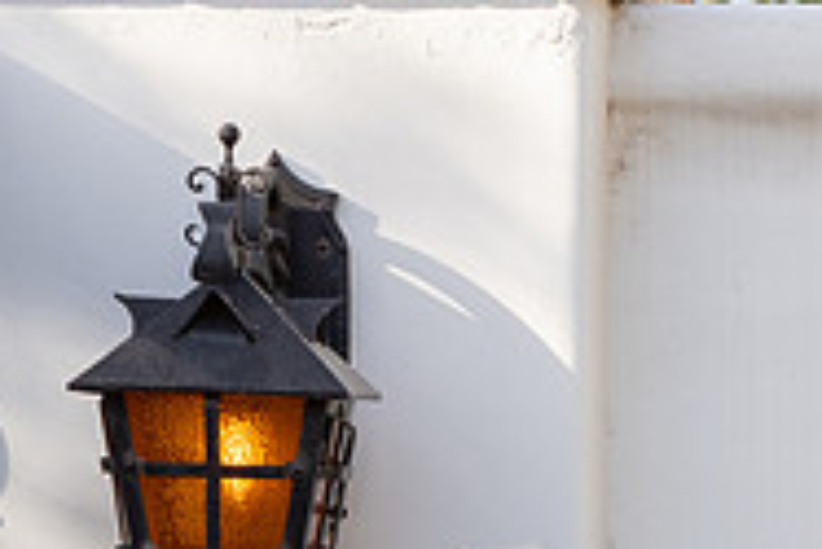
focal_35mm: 239
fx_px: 5461
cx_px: 1226
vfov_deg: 5.7
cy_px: 819
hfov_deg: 8.4
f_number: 7.1
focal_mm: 77
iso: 200
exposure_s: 1/200
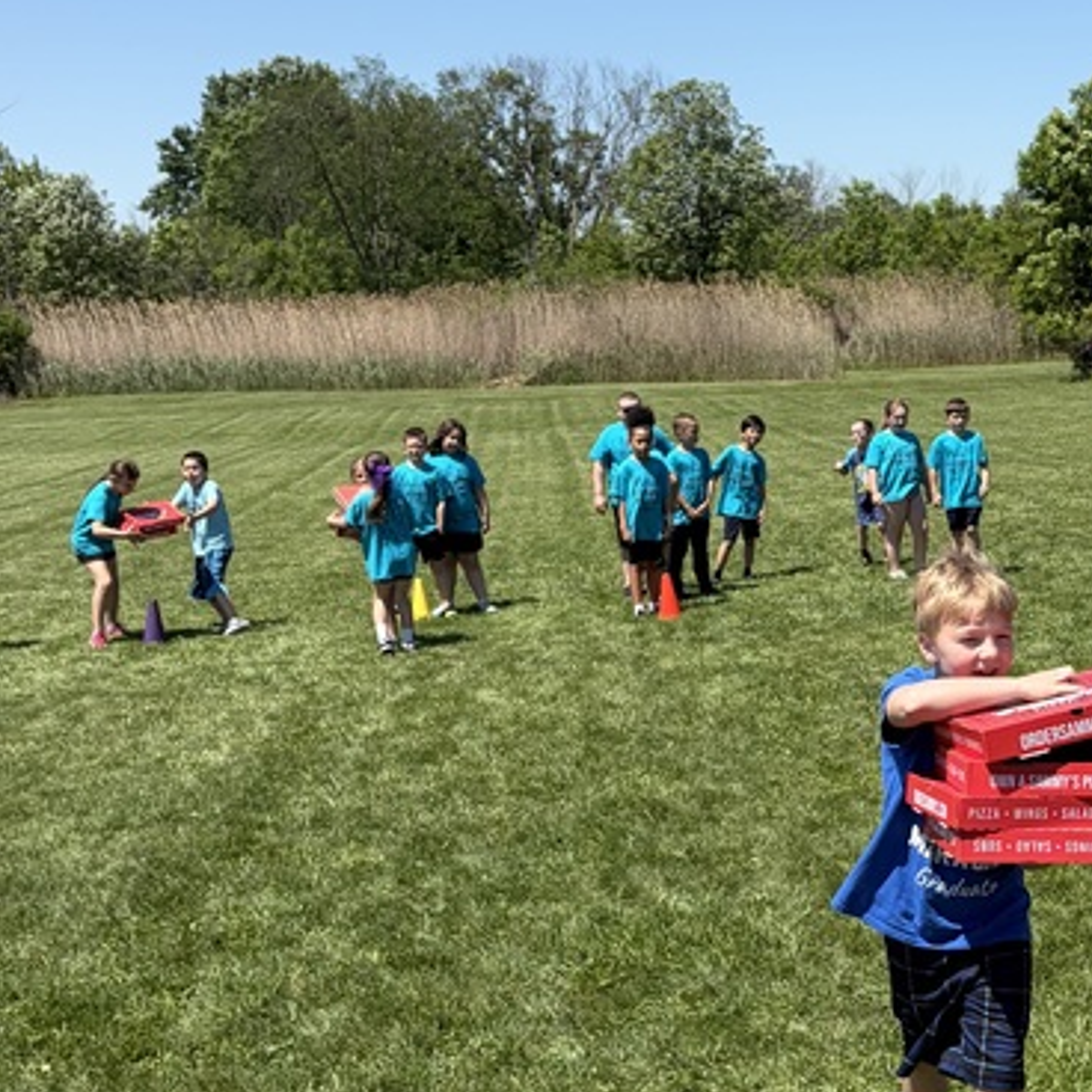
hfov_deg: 26.3
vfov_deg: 26.8
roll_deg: +1.7
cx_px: 899
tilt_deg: -9.2
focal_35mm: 64
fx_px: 2284
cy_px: 668
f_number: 1.6
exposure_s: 1/2985
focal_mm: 5.96
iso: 50
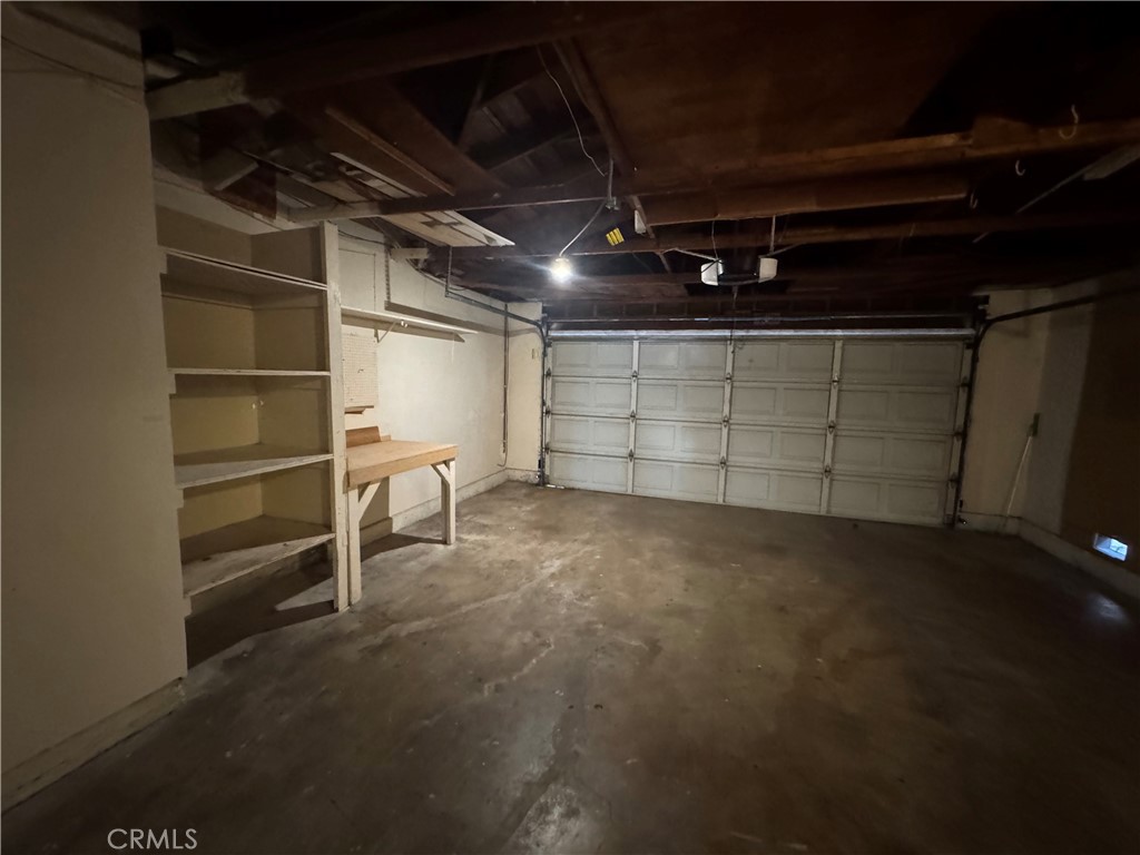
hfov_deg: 102.1
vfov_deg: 85.7
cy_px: 428
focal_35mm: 14
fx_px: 461
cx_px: 570
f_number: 2.2
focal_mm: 2.22
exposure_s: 1/40
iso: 1600
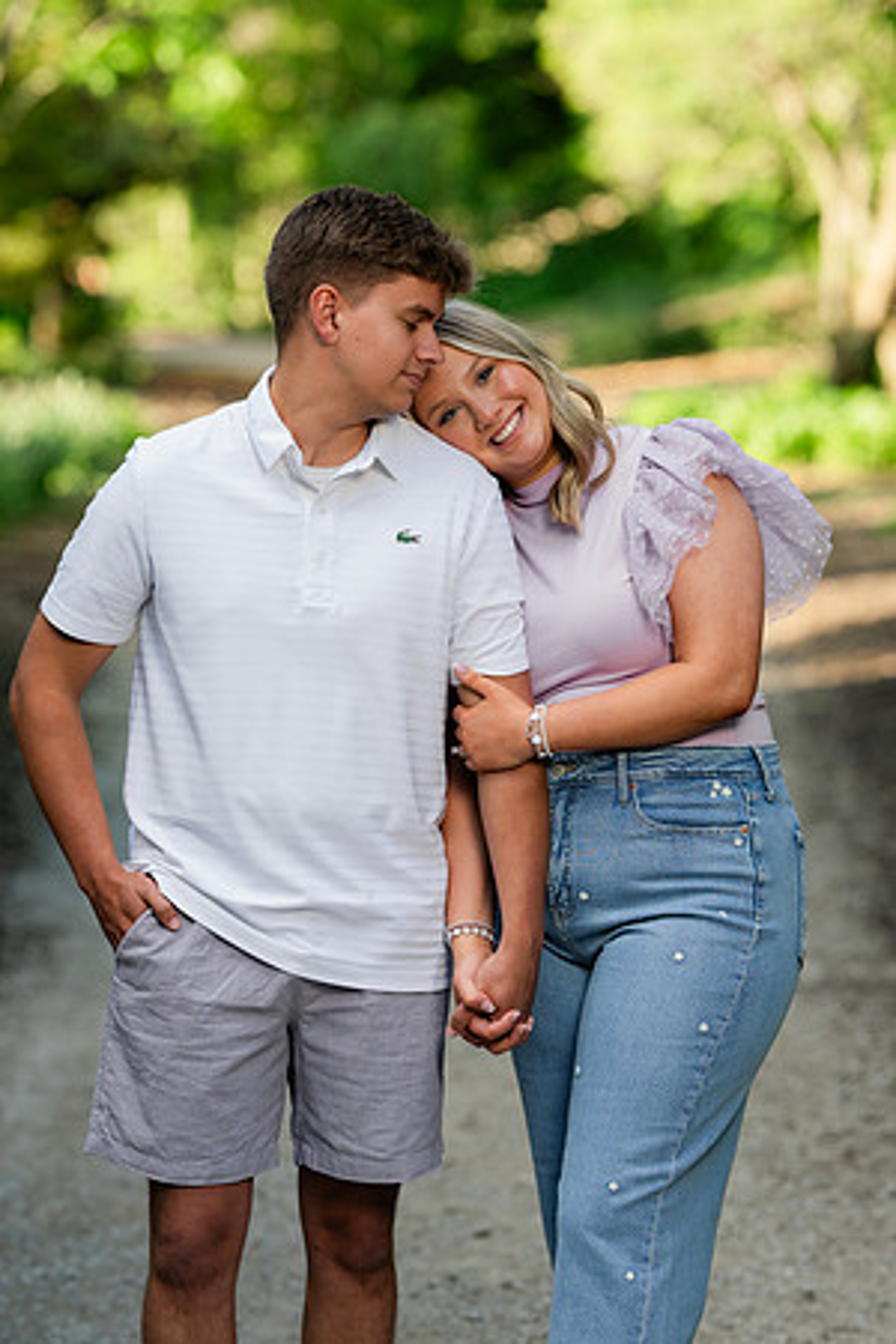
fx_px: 5040
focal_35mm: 135
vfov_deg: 15.2
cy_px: 672
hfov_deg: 10.2
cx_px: 448
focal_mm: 135
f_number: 3.2
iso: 250
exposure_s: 1/200
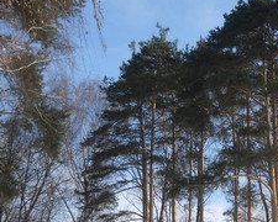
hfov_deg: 21.3
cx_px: 209
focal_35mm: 89
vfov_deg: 17.0
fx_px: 732
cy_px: 199
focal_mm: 6.72
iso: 64
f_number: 5.5
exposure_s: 1/260
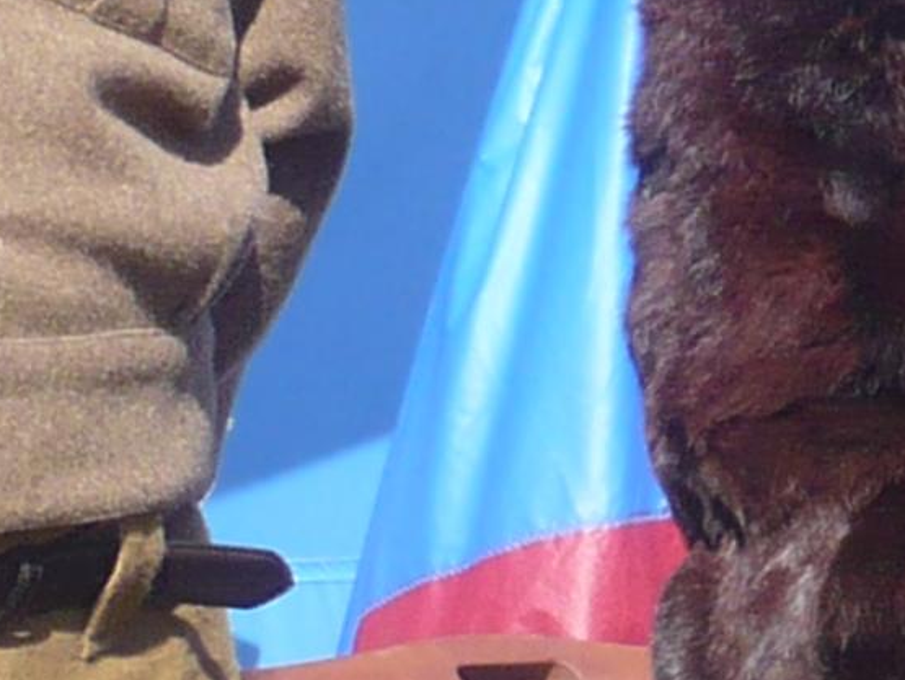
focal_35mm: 242
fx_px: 6331
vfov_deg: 6.1
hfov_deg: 7.9
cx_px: 1636
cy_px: 321
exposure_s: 1/125
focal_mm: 5.8
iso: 100
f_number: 8
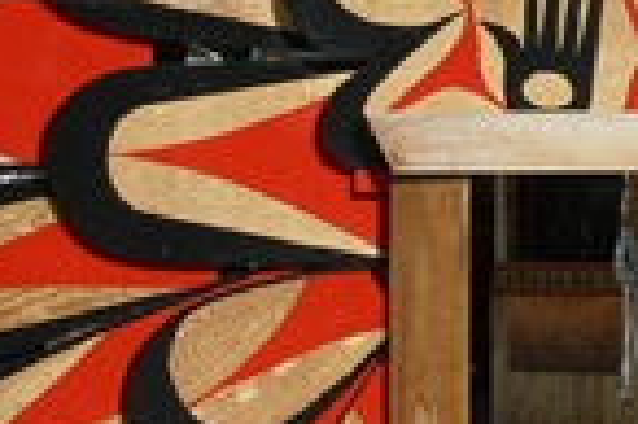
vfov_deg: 10.5
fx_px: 2301
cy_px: 79
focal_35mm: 130
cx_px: 756
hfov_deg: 15.3
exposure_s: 1/966
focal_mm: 6.3
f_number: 2.9
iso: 50
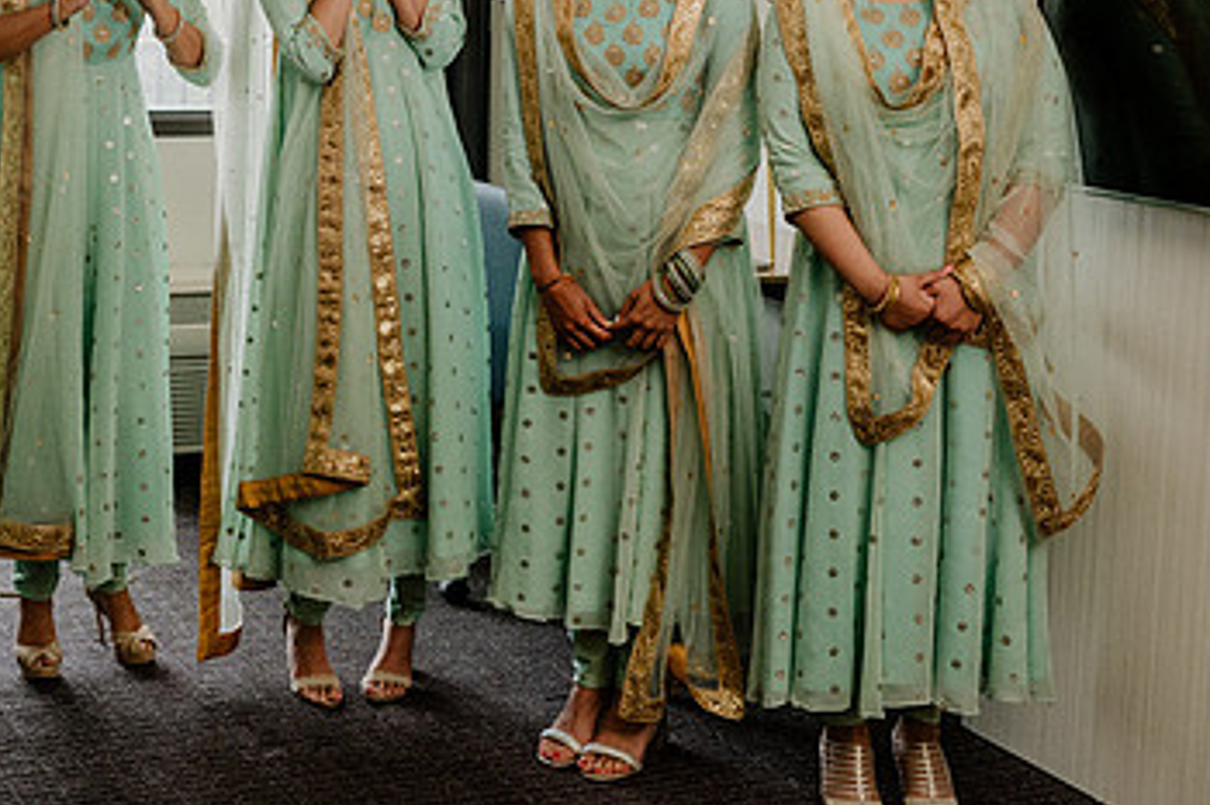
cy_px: 54
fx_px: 2217
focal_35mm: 66
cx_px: 270
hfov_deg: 29.9
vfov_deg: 20.1
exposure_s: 1/100
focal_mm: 35
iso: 2000
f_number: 3.5
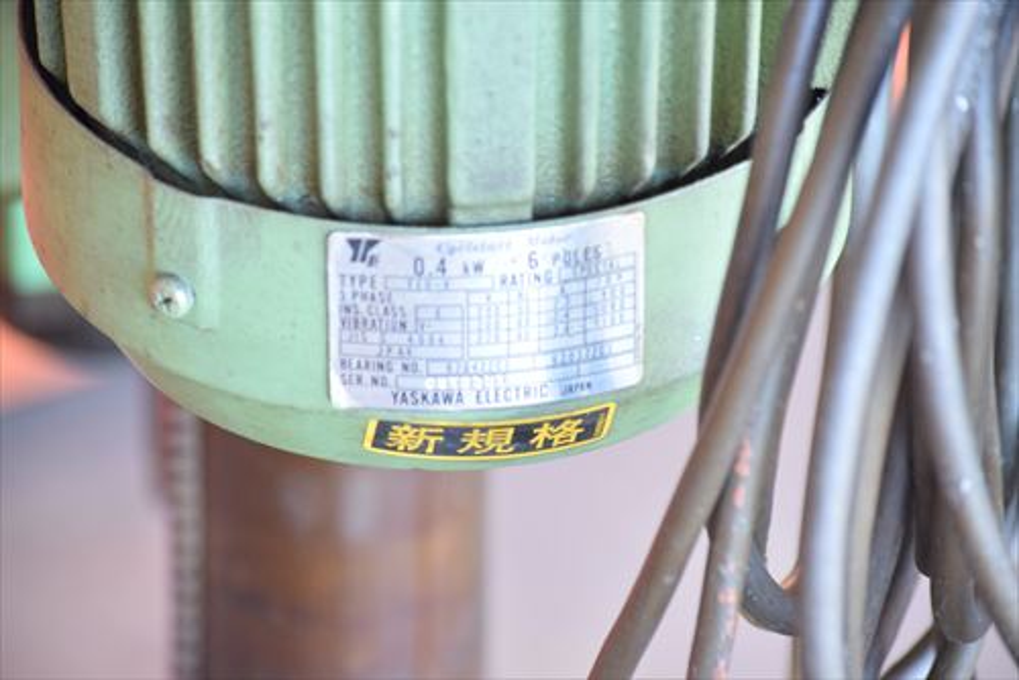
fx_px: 5947
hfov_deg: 9.8
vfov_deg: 6.6
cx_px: 510
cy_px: 340
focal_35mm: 210
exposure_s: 1/60
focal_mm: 140
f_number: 6.3
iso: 1250
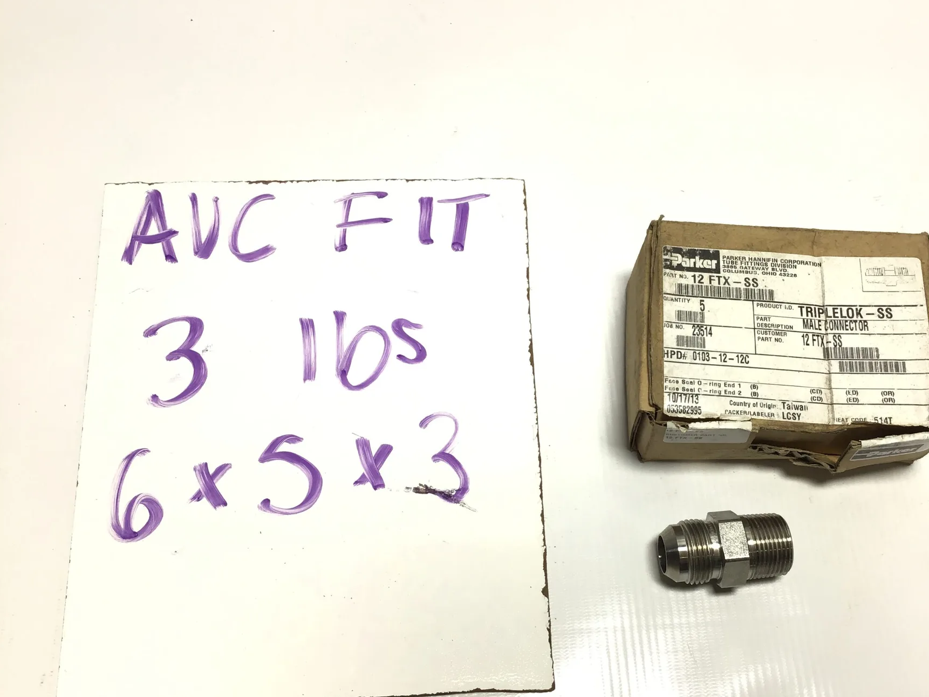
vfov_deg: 39.6
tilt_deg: -67.0
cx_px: 535
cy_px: 387
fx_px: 966
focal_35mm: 36
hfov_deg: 51.2
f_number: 2.4
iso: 25
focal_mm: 3.3
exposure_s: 1/156
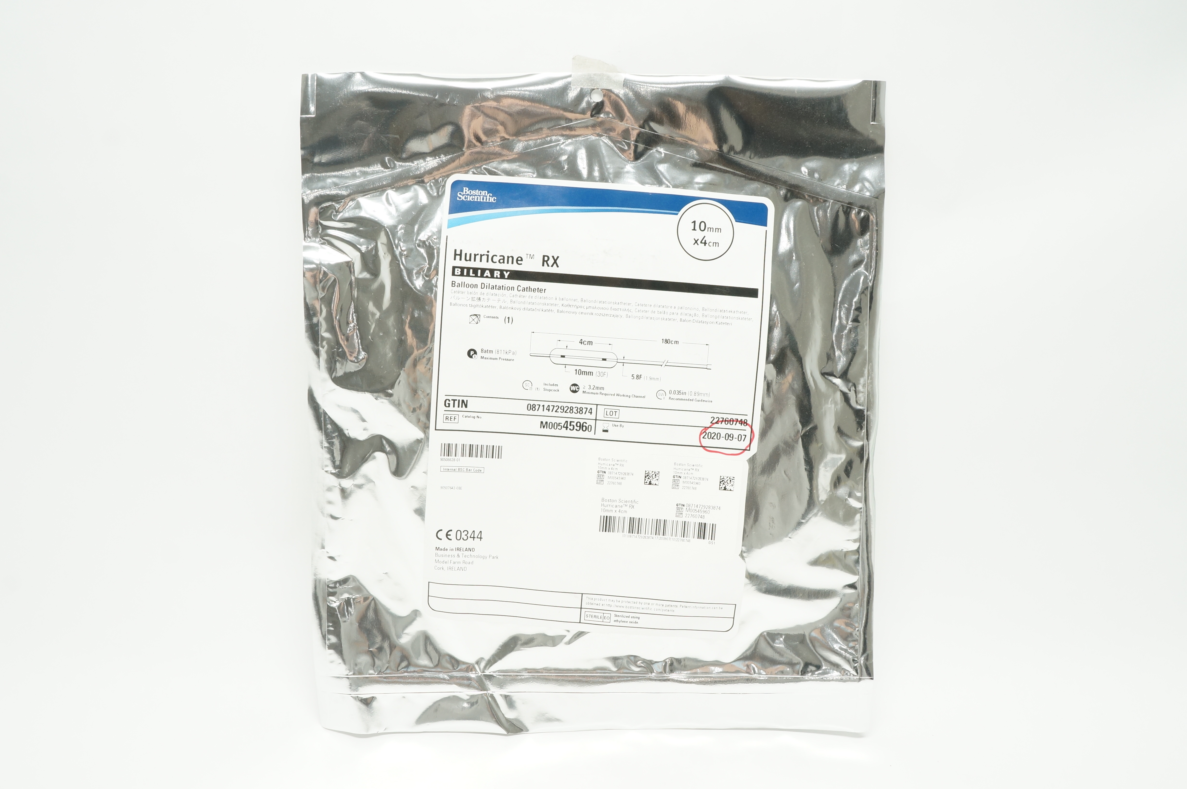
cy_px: 394
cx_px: 594
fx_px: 988
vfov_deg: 43.5
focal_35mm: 30
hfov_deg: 62.0
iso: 400
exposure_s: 1/15
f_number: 10
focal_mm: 20
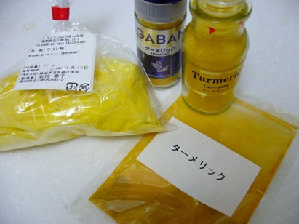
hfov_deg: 52.6
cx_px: 150
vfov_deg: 40.7
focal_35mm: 35
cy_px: 112
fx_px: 302
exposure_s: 1/15
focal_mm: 5.8
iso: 100
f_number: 2.8
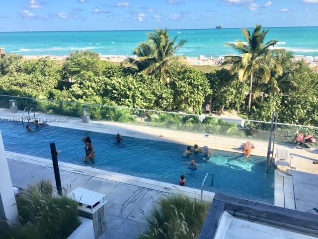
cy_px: 120
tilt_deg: -18.5
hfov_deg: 61.7
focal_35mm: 29
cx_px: 159
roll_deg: +0.4
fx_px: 266
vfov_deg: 48.2
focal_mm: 4.15
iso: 25
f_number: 2.2
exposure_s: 1/1425
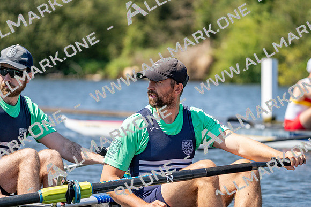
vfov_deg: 5.5
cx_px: 156
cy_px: 104
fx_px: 2143
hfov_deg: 8.3
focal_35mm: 248
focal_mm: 248
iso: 400
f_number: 5.6
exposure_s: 1/2000
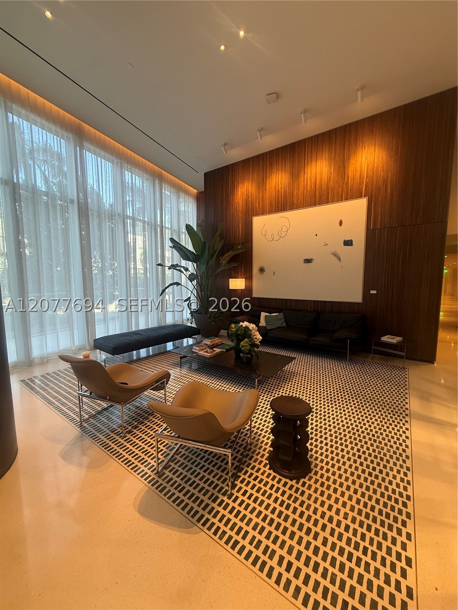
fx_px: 247
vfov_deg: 102.1
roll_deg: +1.7
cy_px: 305
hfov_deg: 85.7
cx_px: 229
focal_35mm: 14
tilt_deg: -5.0
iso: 200
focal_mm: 2.22
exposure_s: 1/120
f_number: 2.2
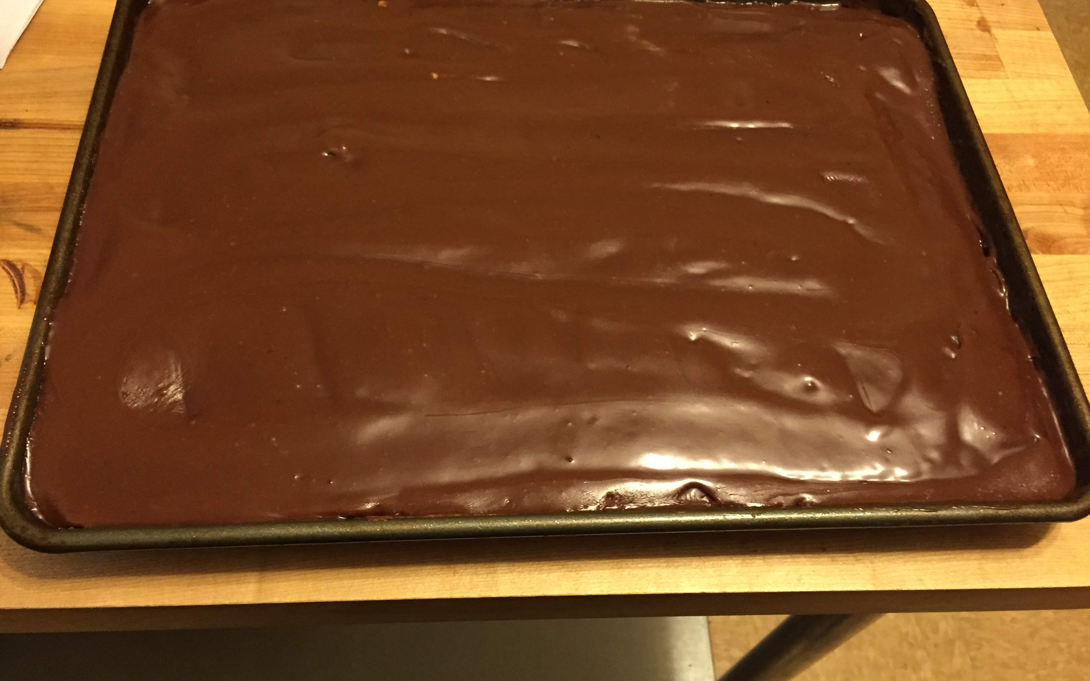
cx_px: 542
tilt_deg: -57.4
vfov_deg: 40.6
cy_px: 325
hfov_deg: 61.2
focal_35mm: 31
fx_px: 921
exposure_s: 1/20
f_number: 2.2
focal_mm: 4.15
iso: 250
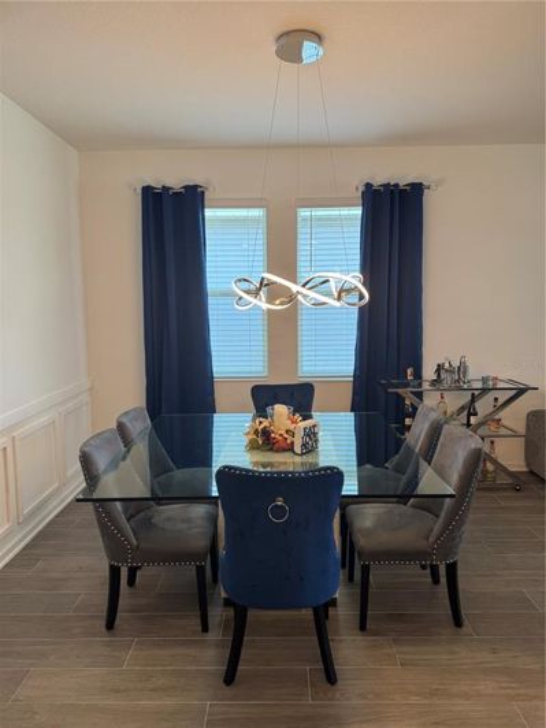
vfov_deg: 71.6
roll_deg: +0.8
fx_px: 505
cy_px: 364
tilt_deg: -7.4
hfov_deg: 56.8
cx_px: 273
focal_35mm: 24
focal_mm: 6.76
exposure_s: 1/120
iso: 100
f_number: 1.78
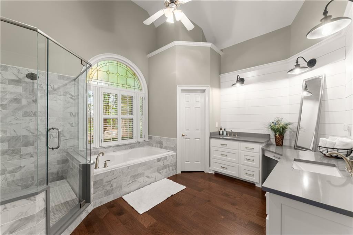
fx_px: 137
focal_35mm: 14
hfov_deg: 104.2
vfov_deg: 81.2
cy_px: 118
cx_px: 176
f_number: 7.1
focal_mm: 14
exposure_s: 1/2.5
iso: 640
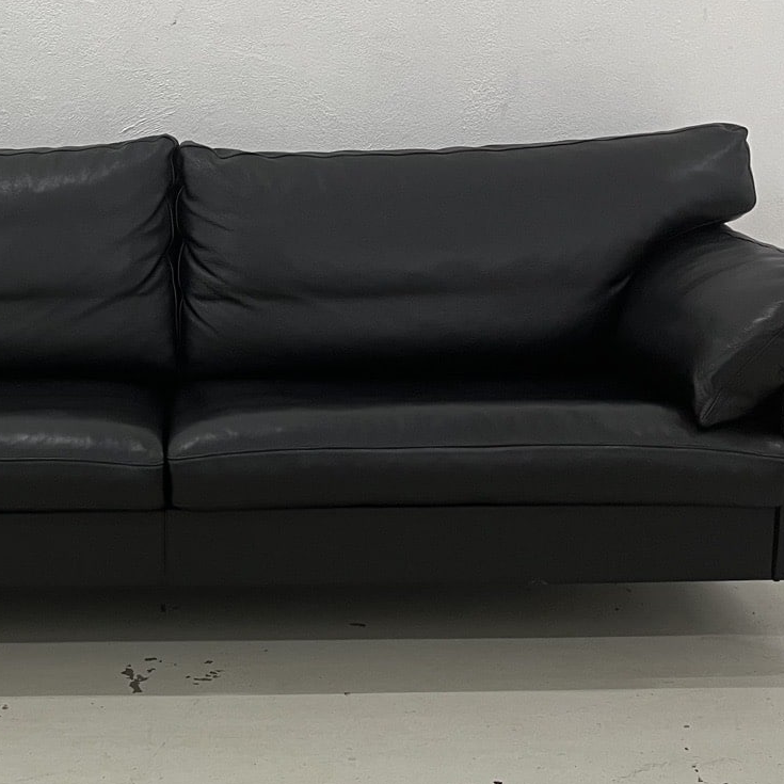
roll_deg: +0.3
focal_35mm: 60
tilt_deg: -13.1
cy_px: 364
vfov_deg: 28.6
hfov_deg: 28.0
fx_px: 1537
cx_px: 157
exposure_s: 1/50
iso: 160
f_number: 1.6
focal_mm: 5.1
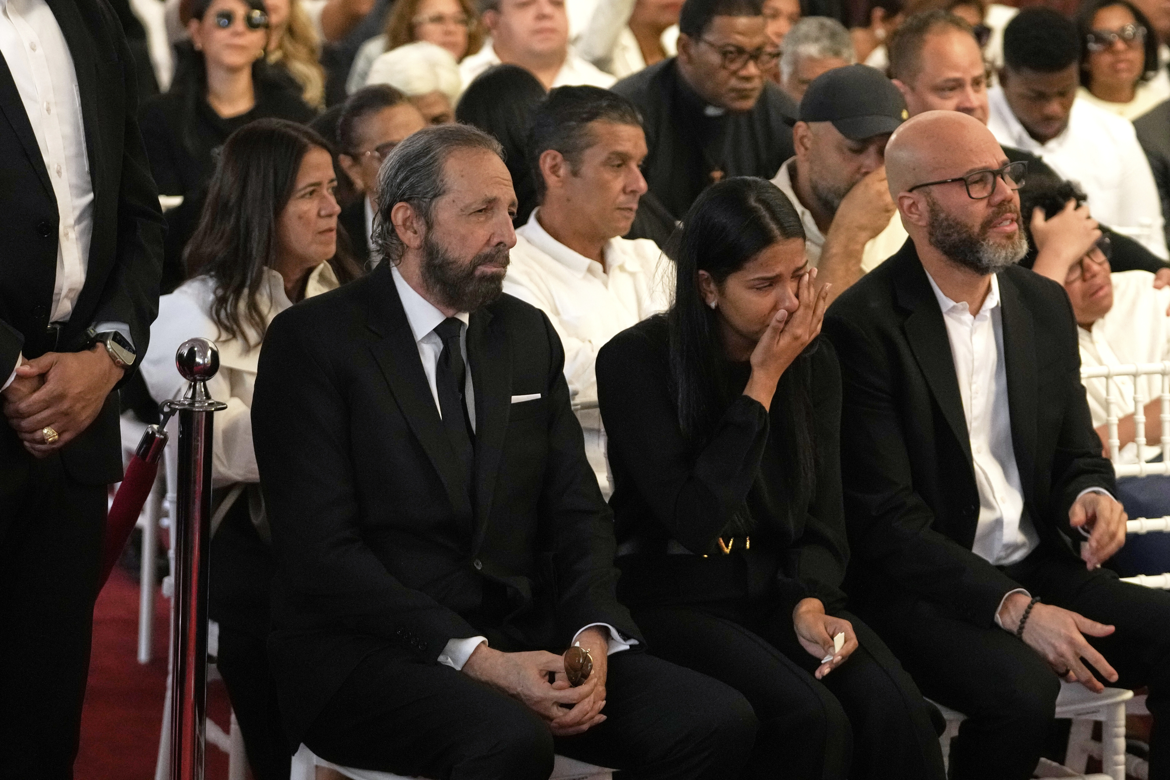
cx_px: 585
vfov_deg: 10.5
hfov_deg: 15.8
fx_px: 4225
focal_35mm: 130
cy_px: 390
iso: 4000
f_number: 2.8
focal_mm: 87
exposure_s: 1/200
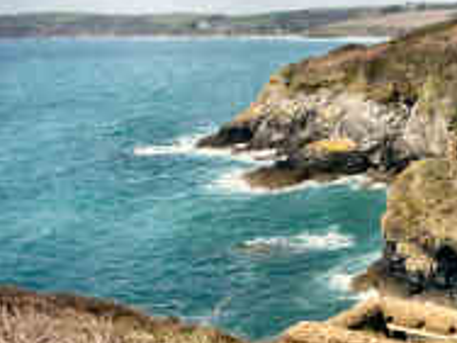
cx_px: 412
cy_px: 258
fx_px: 792
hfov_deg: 30.7
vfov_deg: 24.1
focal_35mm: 60
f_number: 8
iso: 100
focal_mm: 5.5
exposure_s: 1/160
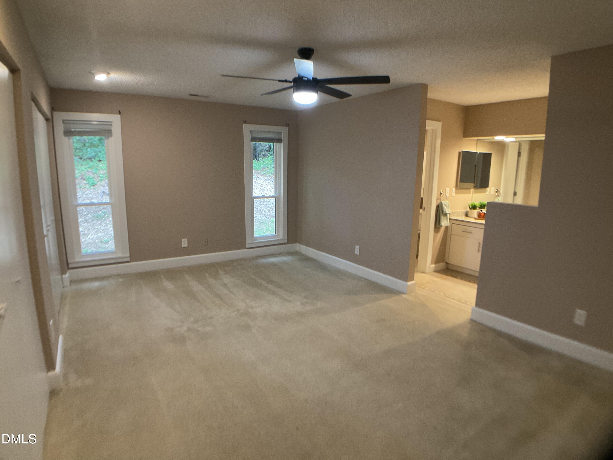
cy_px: 230
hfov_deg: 61.7
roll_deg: -0.9
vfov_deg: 48.2
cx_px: 306
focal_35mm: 29
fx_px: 514
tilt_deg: -11.2
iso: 160
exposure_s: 1/60
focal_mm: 3
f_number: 1.8
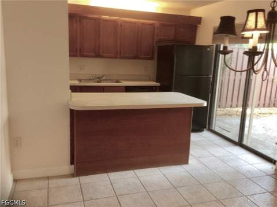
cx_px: 138
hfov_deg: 56.9
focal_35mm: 32
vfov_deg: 44.0
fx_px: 256
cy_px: 104
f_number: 2.4
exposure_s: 1/24
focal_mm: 3.3
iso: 50
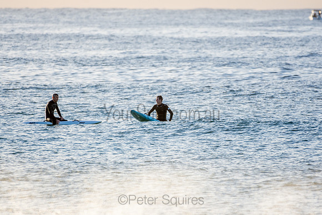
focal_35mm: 772
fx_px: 6904
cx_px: 161
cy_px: 108
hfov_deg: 2.7
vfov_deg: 1.8
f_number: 5.6
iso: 250
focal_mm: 500
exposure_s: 1/1250
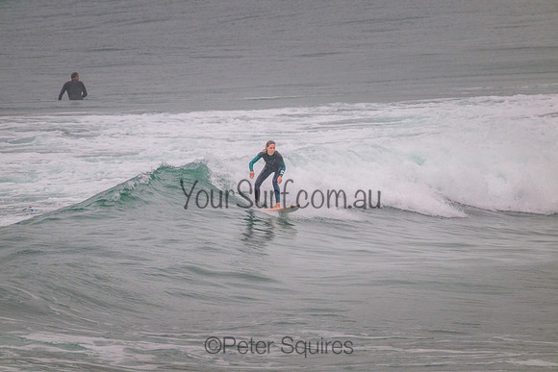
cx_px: 279
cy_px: 186
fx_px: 12402
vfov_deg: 1.7
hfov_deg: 2.6
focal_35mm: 800
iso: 3200
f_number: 11
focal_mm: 800
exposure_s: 1/1250
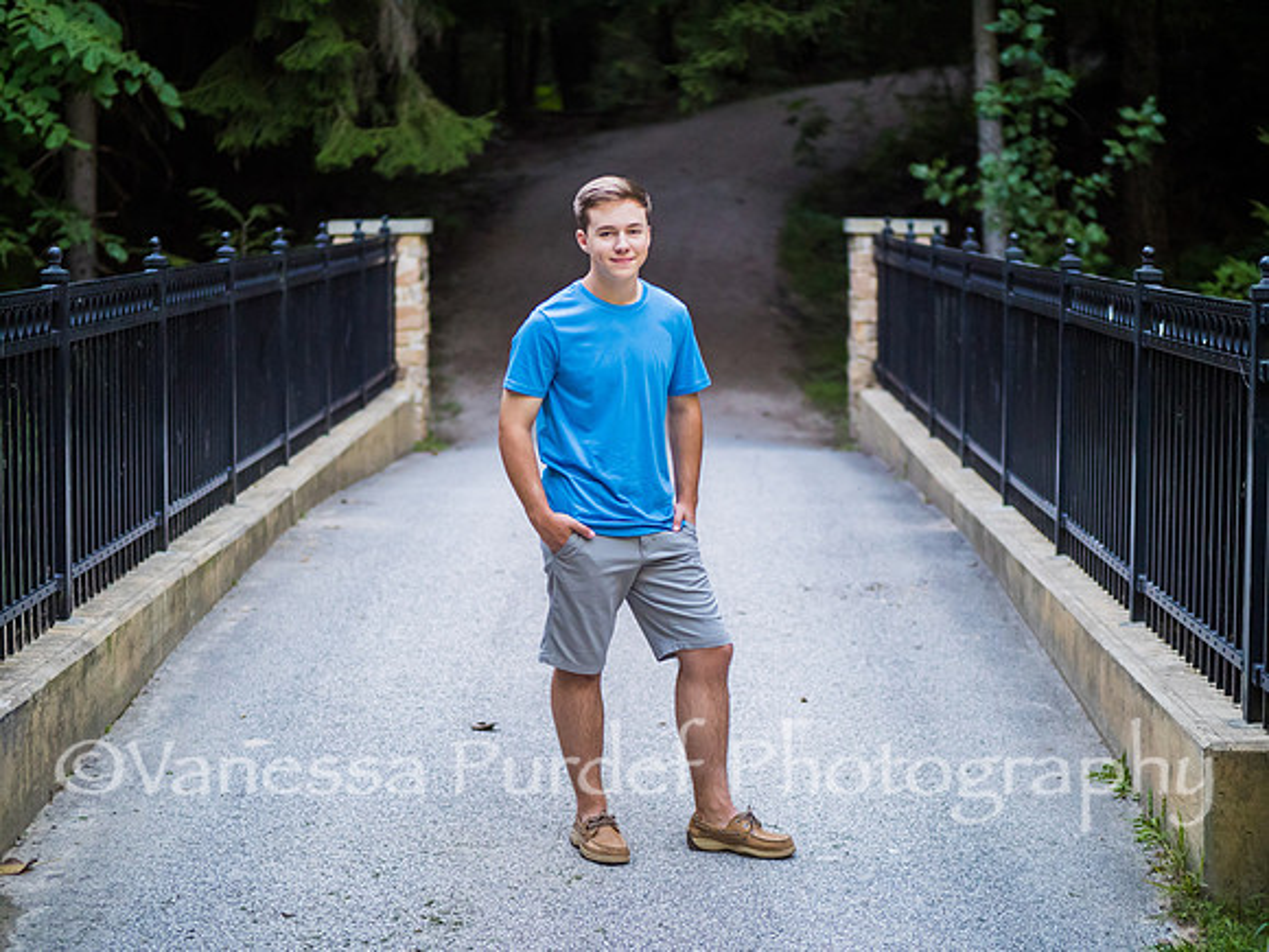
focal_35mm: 86
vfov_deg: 17.2
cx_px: 634
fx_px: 3153
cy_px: 476
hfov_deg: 22.8
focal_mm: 43
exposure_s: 1/1600
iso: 800
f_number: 1.2
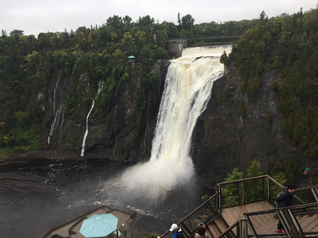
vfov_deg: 48.2
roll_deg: +3.2
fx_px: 266
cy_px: 119
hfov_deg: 61.7
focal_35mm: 29
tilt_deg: -13.8
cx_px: 159
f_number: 2.2
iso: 32
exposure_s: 1/188
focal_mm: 4.15
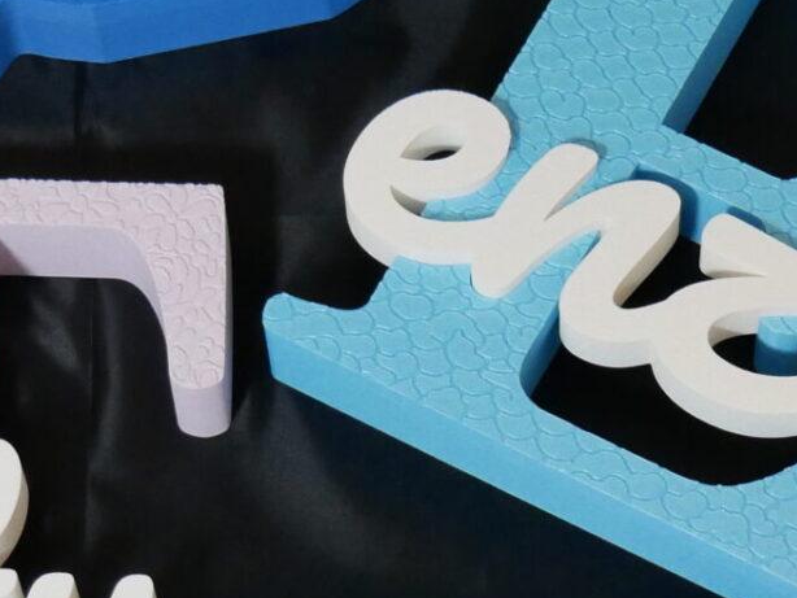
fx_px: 3962
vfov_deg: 8.6
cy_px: 414
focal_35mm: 172
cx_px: 696
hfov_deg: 11.4
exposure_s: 1/60
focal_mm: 22
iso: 1250
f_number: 4.2
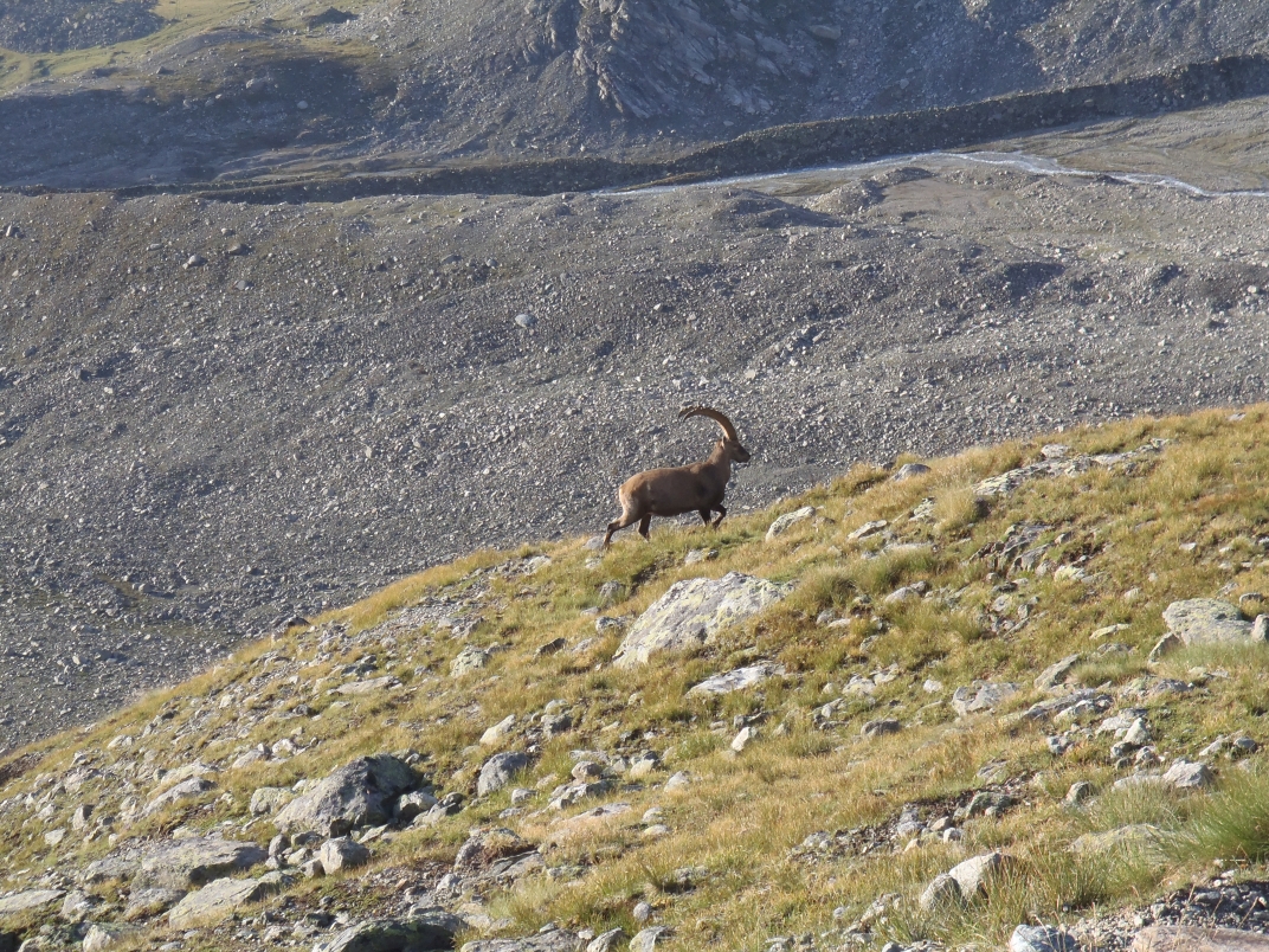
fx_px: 3739
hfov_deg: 19.3
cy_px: 476
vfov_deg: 14.5
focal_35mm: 102
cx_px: 634
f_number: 5.1
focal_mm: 18.2
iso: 100
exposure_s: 1/160
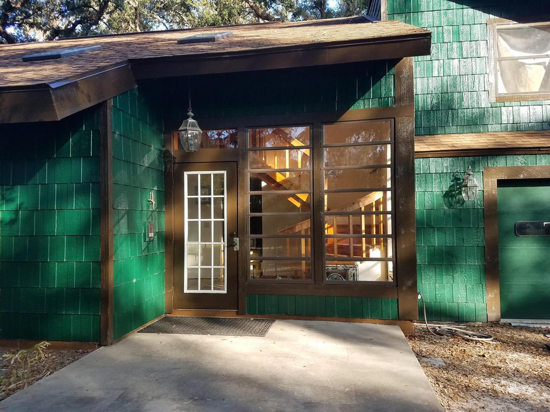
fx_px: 413
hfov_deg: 67.3
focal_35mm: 26
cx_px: 275
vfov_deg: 53.1
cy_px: 206
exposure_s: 1/246
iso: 40
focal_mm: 4.2
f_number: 1.7
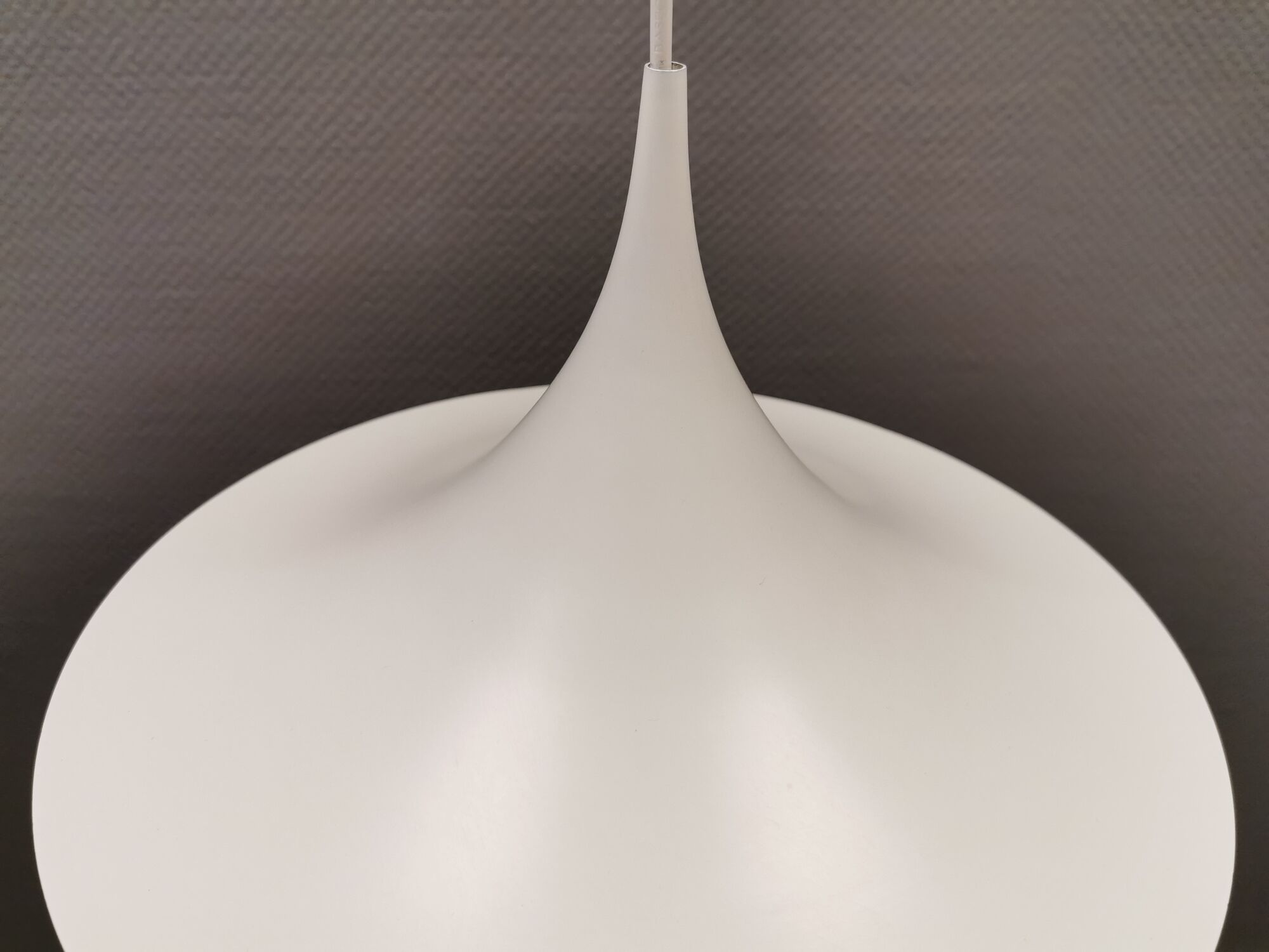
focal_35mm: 27
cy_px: 476
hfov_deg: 65.3
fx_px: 990
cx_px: 634
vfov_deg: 51.4
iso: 125
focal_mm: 5.56
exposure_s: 1/100
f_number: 1.6
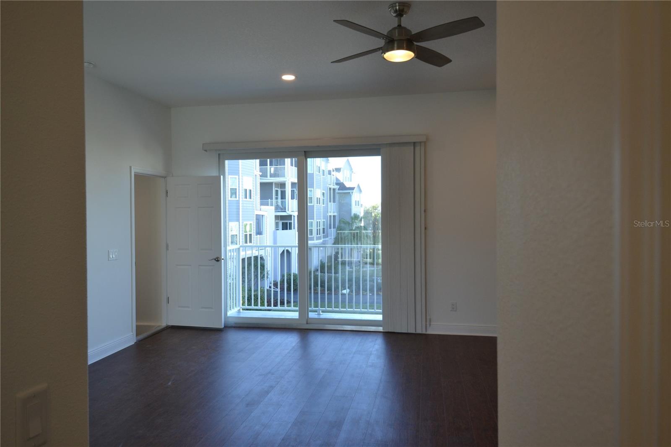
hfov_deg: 70.4
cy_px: 224
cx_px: 336
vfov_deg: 50.4
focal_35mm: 26
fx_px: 475
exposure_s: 1/100
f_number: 5
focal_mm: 17
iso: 400
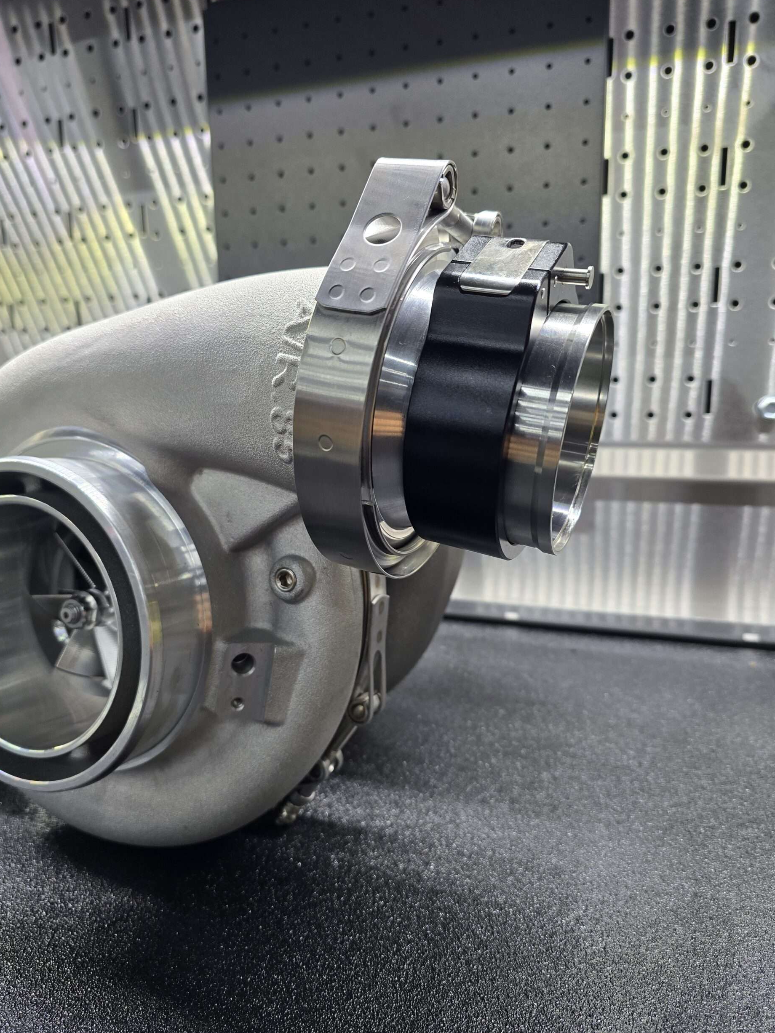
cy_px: 506
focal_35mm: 24
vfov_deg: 71.6
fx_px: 716
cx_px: 379
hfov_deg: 56.8
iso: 100
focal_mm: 6.3
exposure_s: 1/120
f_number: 1.7
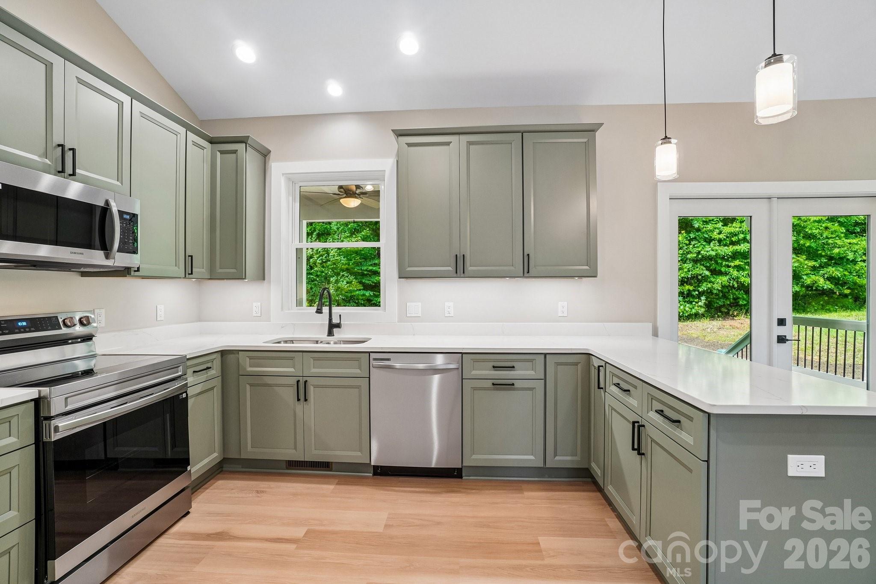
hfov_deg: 100.4
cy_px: 292
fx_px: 365
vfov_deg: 77.3
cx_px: 438
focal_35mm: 15
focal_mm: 10
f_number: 8
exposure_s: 1/30
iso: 320
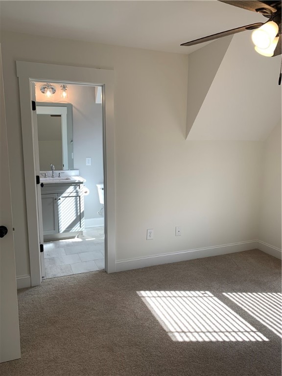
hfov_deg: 53.1
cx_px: 141
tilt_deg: -8.1
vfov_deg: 67.3
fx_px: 282
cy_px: 188
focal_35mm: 26
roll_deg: +0.0
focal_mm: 4.25
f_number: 1.8
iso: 25
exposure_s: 1/129
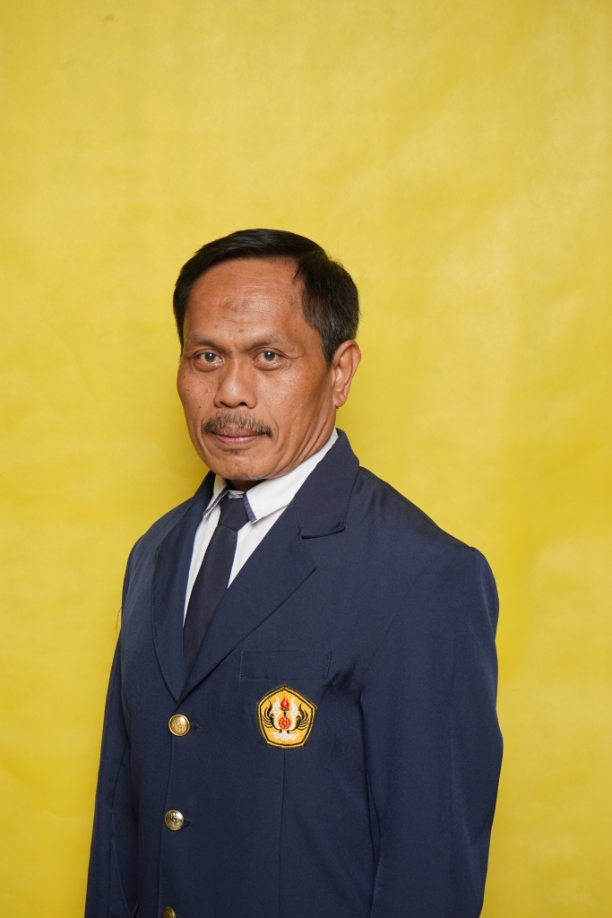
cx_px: 306
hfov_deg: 19.5
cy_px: 459
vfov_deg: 28.8
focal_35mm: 70
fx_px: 1784
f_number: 7.1
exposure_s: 1/250
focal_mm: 70
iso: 250
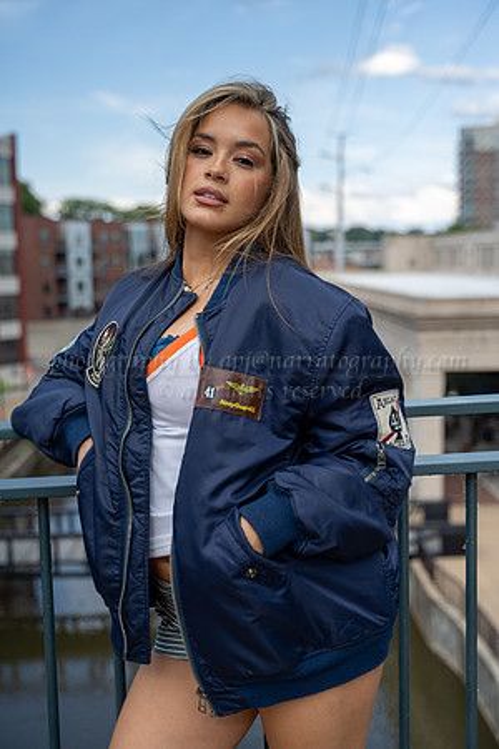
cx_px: 250
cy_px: 374
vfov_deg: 44.5
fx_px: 915
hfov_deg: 30.5
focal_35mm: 44
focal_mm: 44
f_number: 2.8
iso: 400
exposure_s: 1/4000
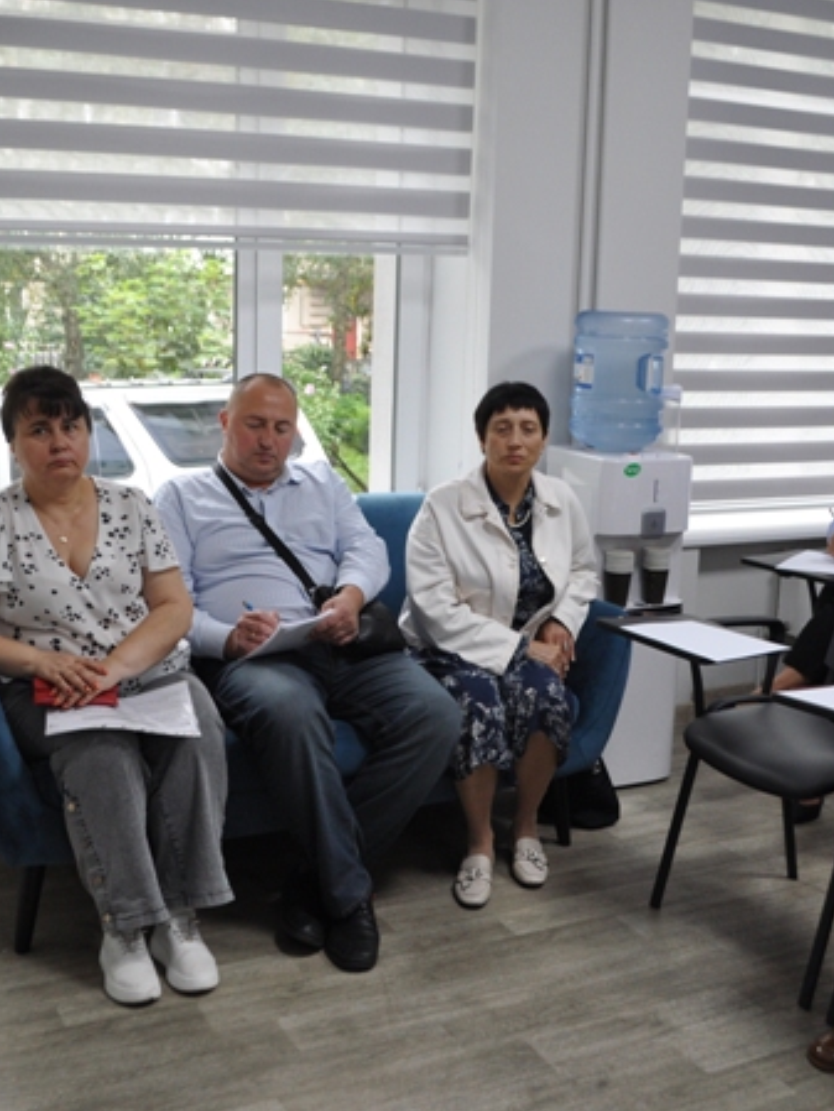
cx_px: 412
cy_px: 547
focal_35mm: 40
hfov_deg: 36.0
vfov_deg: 46.8
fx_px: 1284
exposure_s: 1/60
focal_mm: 18
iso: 720
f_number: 4
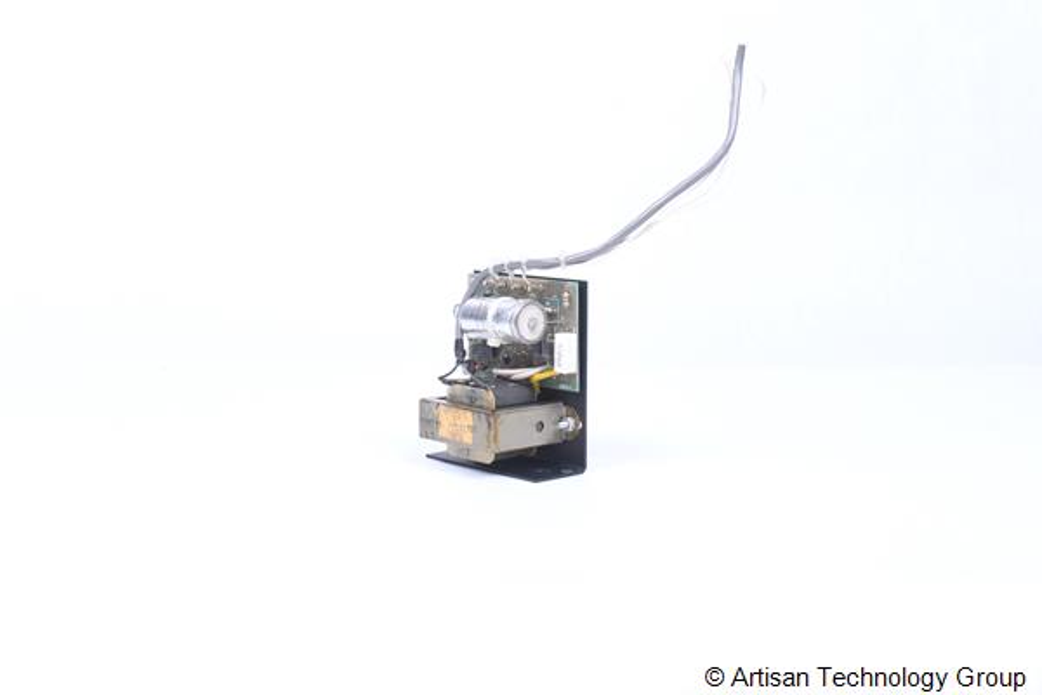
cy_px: 348
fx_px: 1042
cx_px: 521
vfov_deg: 36.9
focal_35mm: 36
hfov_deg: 53.1
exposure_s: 1/200
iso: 200
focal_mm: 24
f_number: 13
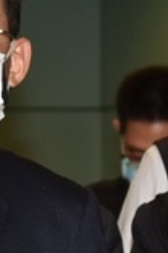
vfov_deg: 5.4
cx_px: 11
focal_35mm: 384
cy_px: 223
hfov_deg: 3.6
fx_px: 2688
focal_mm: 40
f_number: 4
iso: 640
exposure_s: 1/200
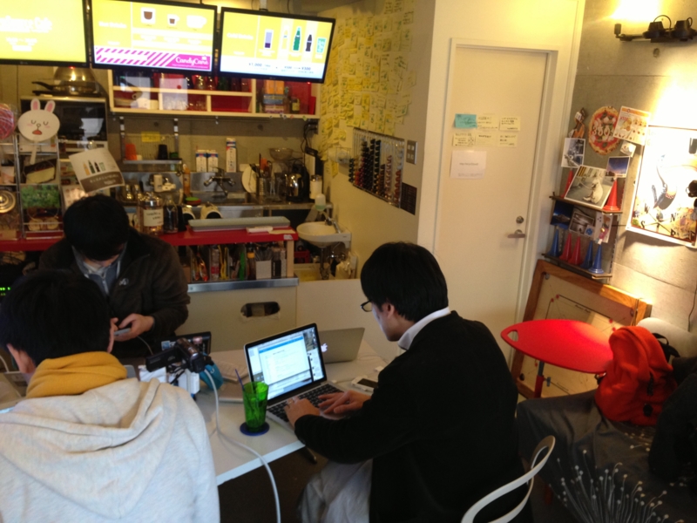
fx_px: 664
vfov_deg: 42.9
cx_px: 348
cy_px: 262
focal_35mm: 33
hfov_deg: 55.4
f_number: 2.4
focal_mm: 4.13
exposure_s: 1/20
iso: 125
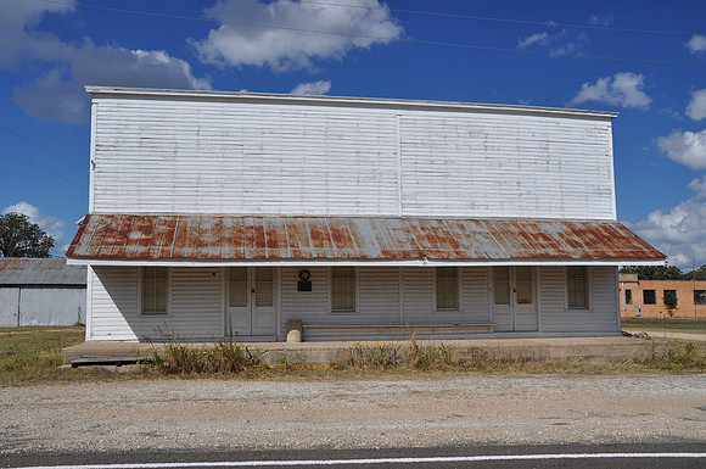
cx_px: 353
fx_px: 646
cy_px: 234
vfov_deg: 39.9
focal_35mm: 33
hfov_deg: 57.3
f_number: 9
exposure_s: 1/320
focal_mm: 22
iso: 200
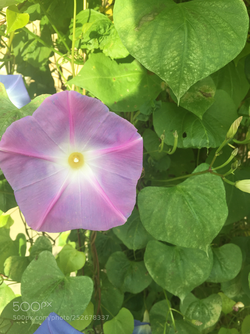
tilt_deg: -26.4
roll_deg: +1.0
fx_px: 279
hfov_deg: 48.2
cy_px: 167
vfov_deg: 61.7
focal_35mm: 29
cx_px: 125
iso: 25
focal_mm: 4.15
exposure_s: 1/276
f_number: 2.2
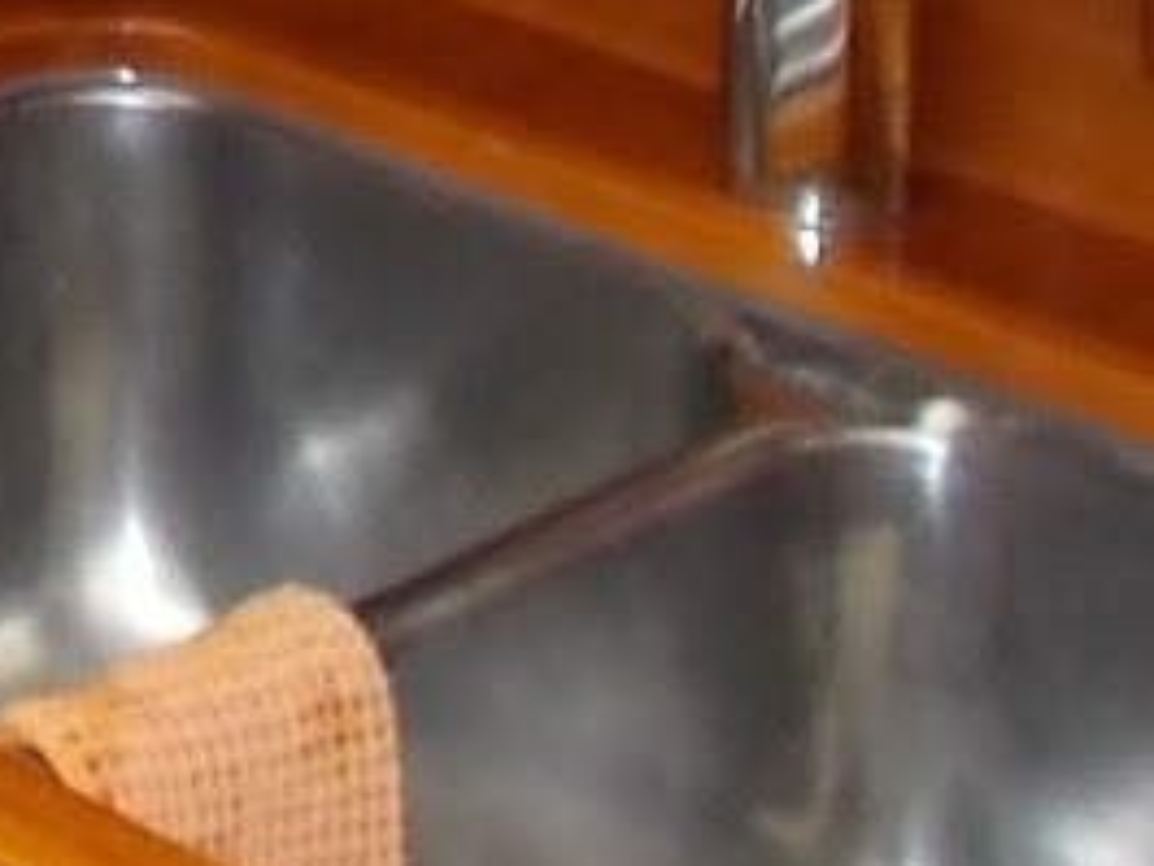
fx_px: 5236
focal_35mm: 157
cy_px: -1301
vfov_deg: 8.5
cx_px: -1145
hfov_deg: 11.4
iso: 200
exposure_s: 1/25
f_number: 3.2
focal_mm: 4.6
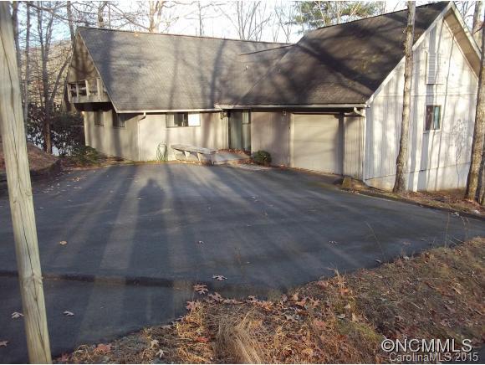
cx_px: 242
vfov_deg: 44.2
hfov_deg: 56.8
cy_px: 182
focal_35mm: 32
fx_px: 449
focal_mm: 5.7
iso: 80
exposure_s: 1/200
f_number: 2.9
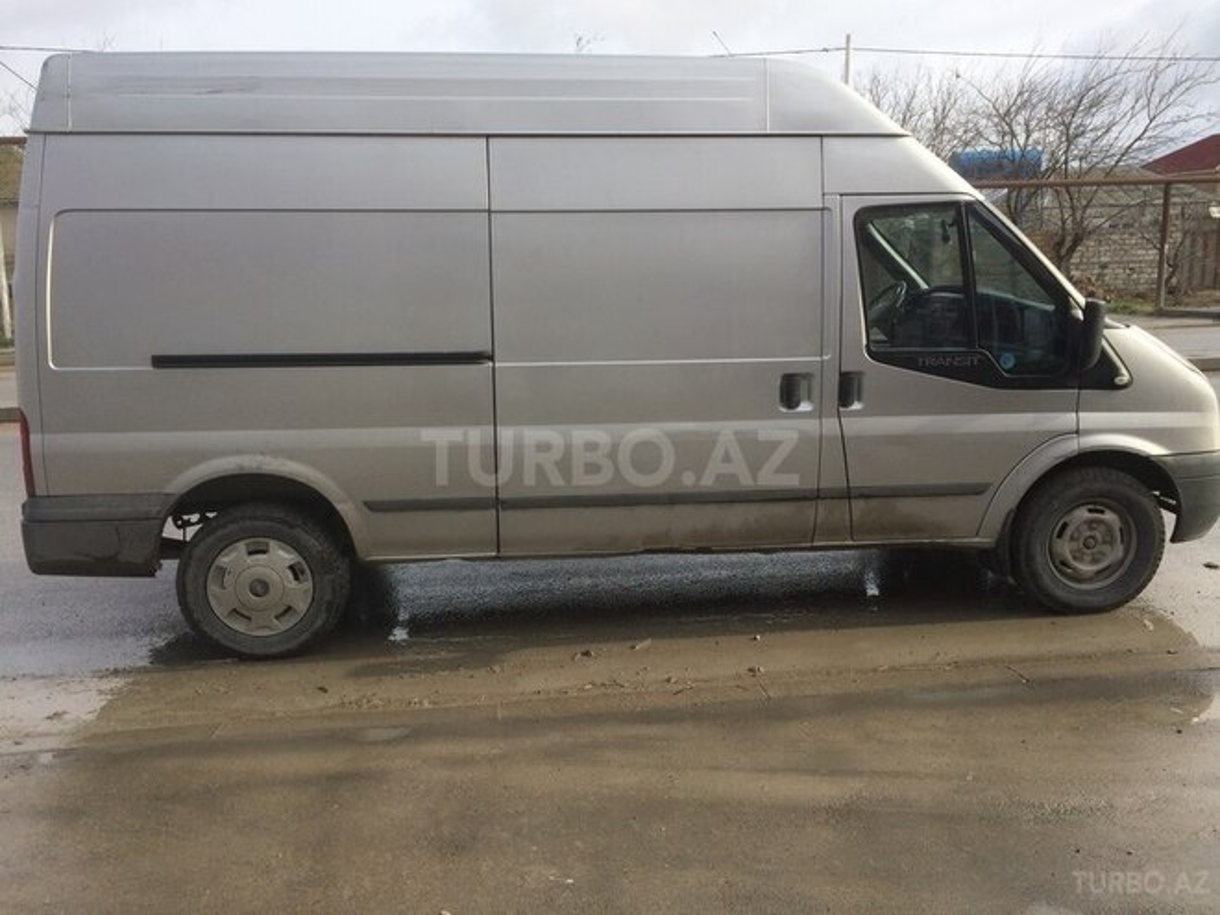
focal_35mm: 29
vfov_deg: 48.2
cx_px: 610
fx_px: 1022
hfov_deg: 61.7
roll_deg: +2.0
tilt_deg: -11.2
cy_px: 458
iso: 32
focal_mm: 4.15
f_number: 2.2
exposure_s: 1/1140
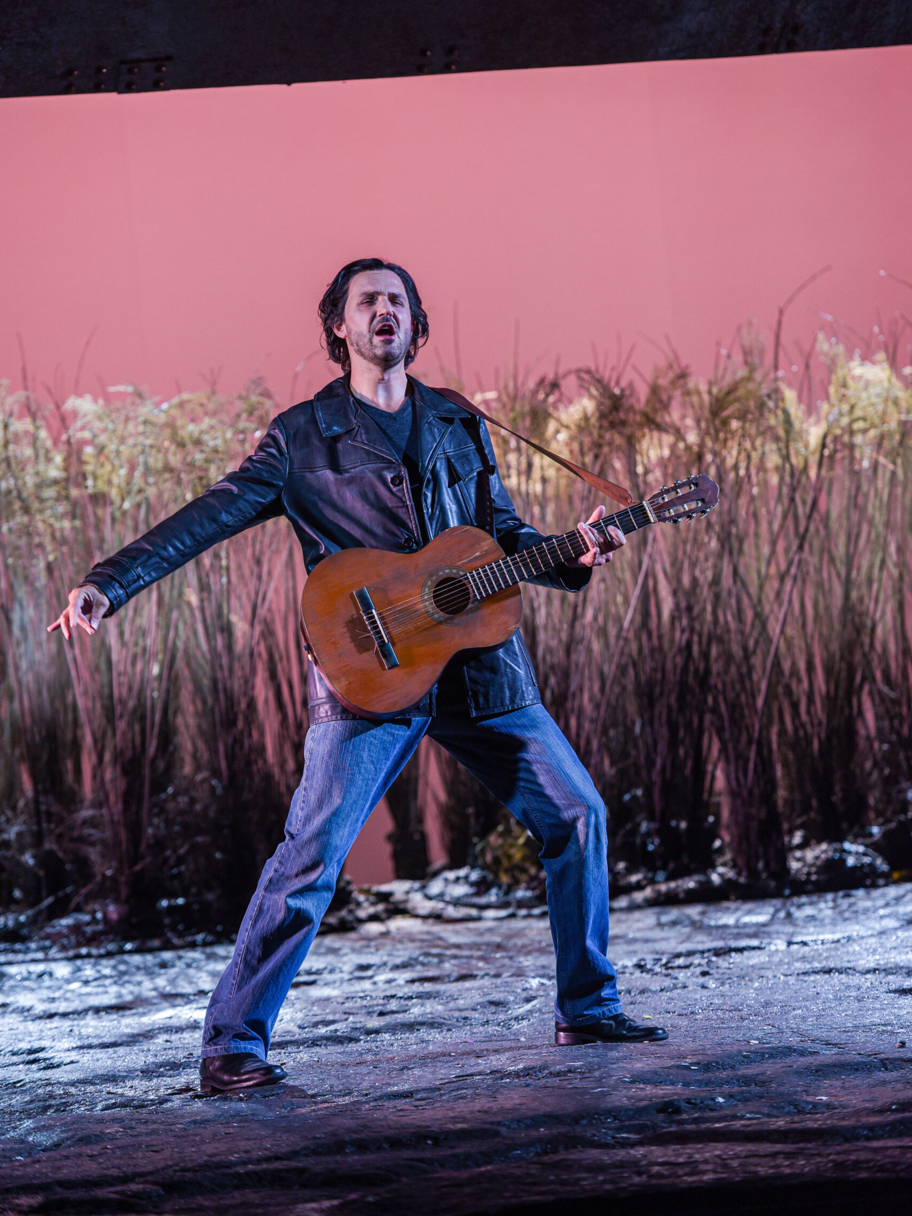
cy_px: 531
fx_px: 5339
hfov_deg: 9.8
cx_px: 457
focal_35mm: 152
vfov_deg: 13.0
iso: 1000
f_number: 3.2
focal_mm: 140
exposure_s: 1/500
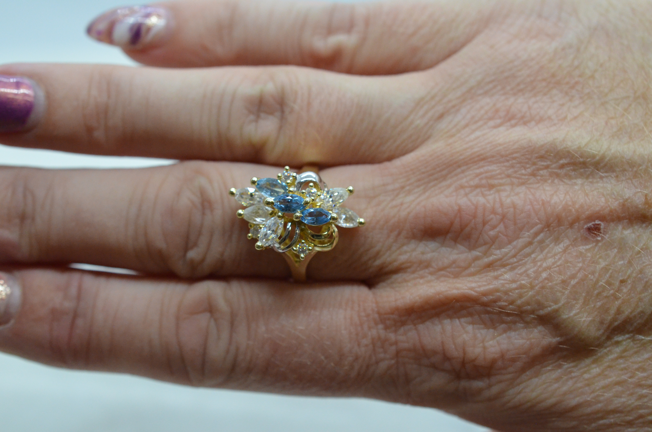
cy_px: 216
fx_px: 1084
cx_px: 326
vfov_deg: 22.5
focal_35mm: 60
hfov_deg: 33.5
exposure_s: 1/800
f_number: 6.3
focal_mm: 40
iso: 2500
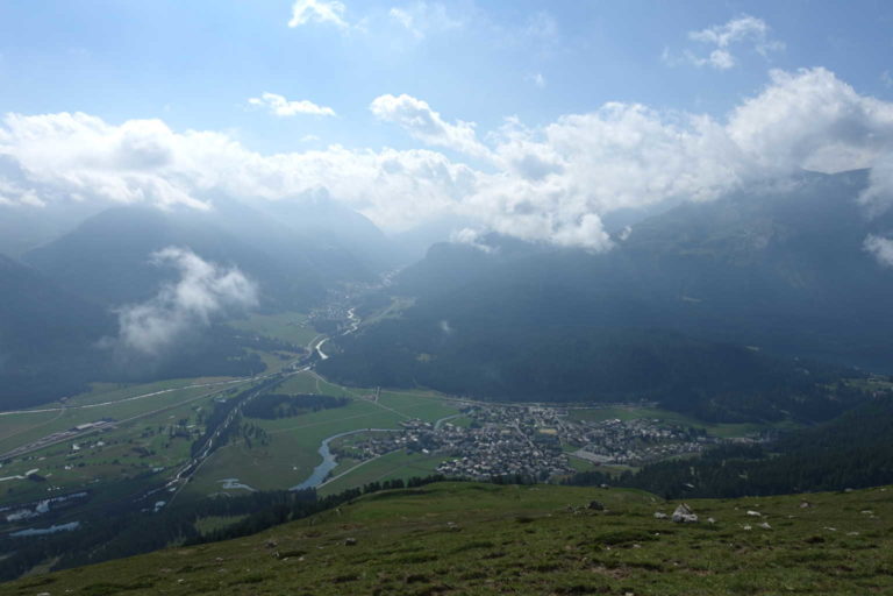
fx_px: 620
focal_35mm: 25
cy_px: 298
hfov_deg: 71.5
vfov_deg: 51.3
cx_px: 446
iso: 100
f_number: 4.5
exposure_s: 1/200
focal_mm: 9.33
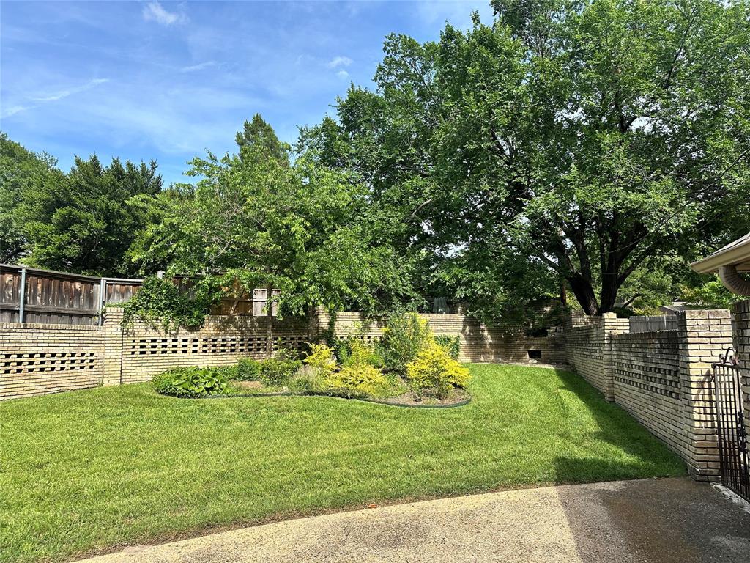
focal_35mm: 24
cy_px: 282
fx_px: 520
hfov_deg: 71.6
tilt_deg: +7.3
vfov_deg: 56.8
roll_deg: +0.6
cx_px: 375
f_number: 1.78
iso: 80
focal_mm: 6.86
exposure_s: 1/2028
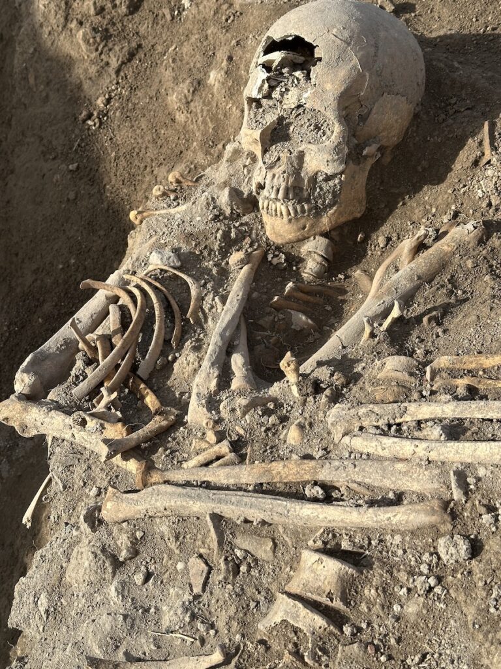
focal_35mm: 48
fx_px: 926
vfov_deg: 39.7
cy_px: 334
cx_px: 250
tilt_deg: -50.8
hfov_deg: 30.3
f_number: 1.78
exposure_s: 1/3155
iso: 64
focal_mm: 6.86
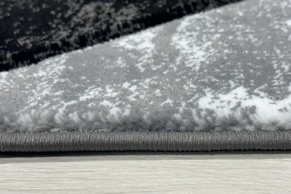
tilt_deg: -29.7
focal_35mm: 65
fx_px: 525
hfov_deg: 30.8
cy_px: 115
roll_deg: +0.4
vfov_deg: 20.9
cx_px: 179
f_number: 1.78
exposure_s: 1/120
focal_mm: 6.86
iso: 100
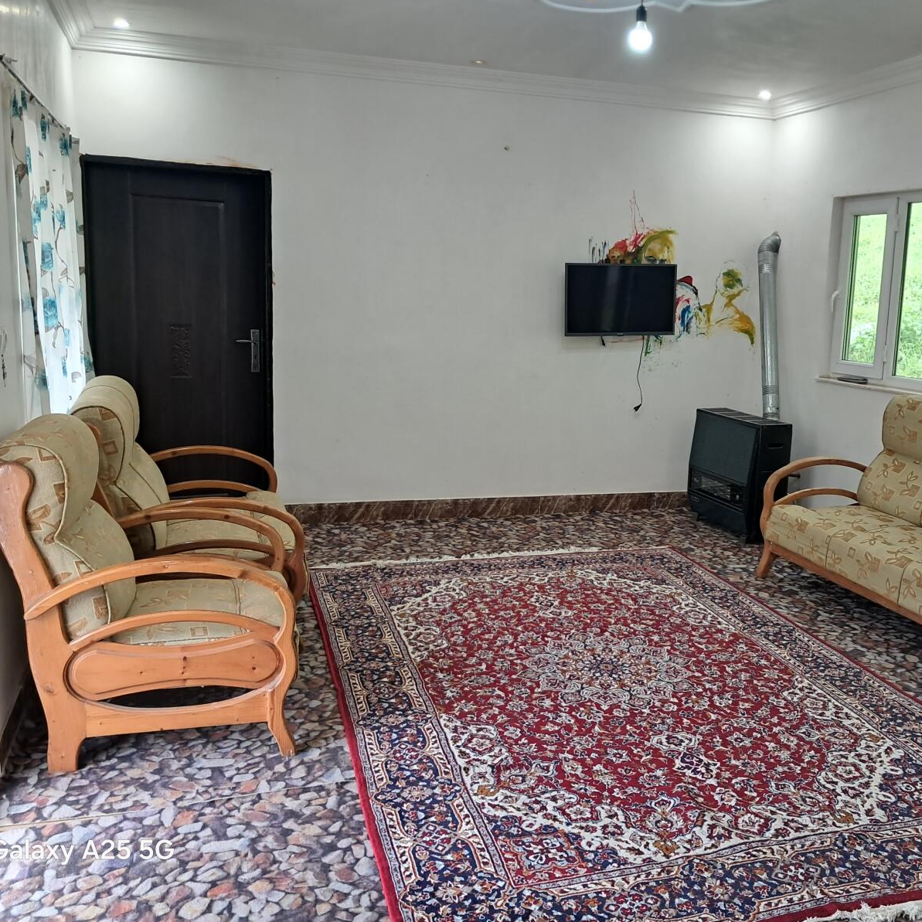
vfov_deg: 51.1
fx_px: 964
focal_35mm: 32
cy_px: 460
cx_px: 549
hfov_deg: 50.8
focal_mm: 4
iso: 125
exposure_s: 1/50
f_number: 1.8
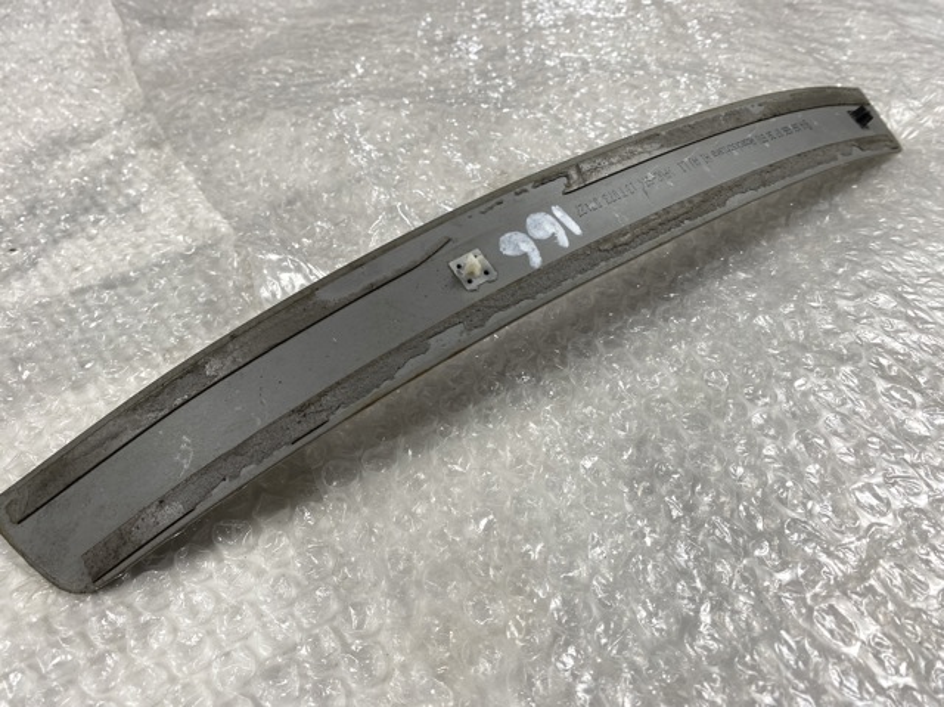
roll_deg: +2.2
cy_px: 354
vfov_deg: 53.0
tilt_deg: -44.9
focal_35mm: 26
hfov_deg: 67.3
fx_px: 709
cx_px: 472
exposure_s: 1/100
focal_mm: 4.25
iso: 40
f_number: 1.8
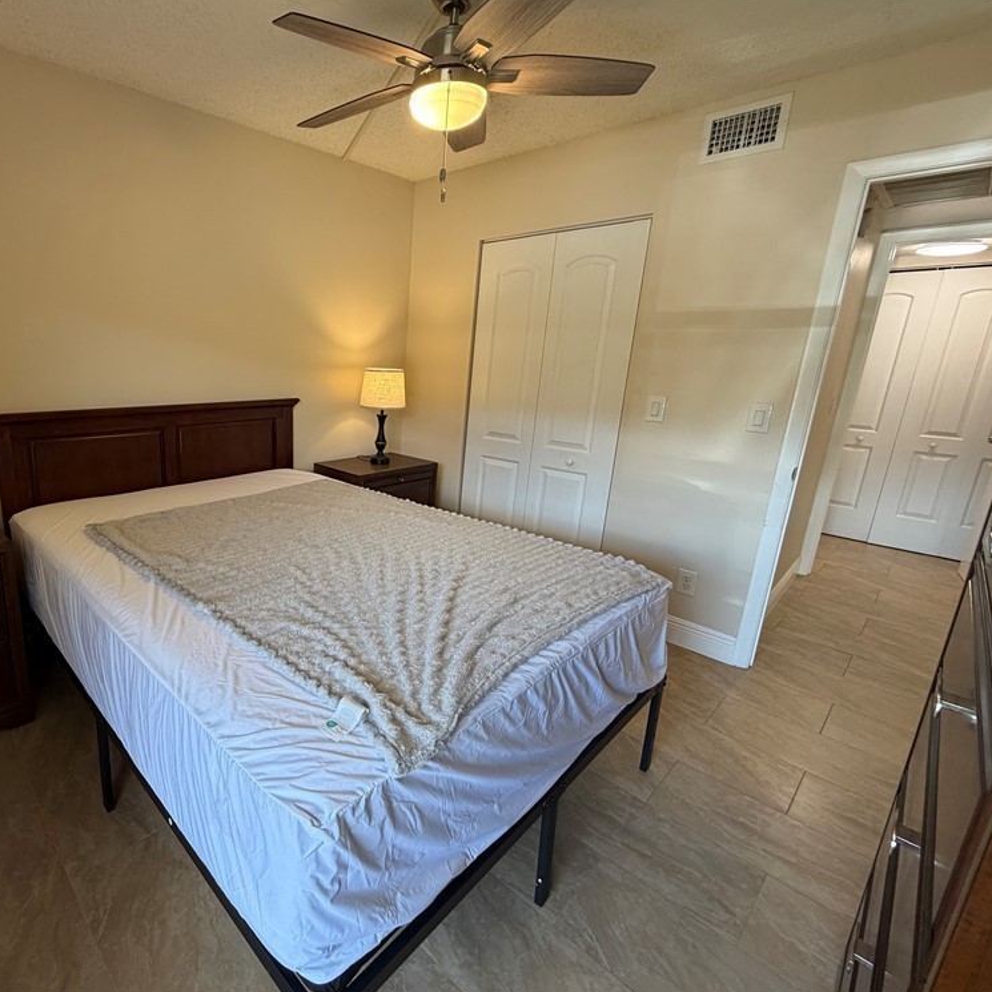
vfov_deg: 84.0
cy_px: 485
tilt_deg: -14.6
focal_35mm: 17
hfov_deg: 80.8
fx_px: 551
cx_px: 321
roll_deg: -0.7
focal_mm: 2.22
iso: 200
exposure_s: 1/120
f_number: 2.2
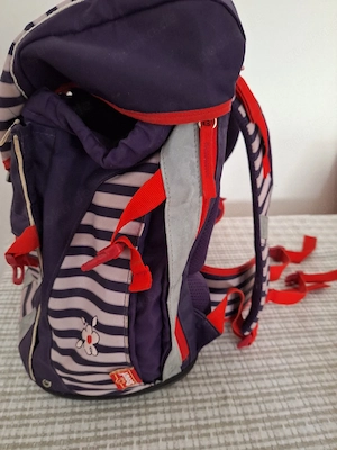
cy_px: 225
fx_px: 299
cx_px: 168
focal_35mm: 23
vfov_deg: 73.9
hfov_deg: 58.9
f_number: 1.8
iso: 500
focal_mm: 5.54
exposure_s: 1/20
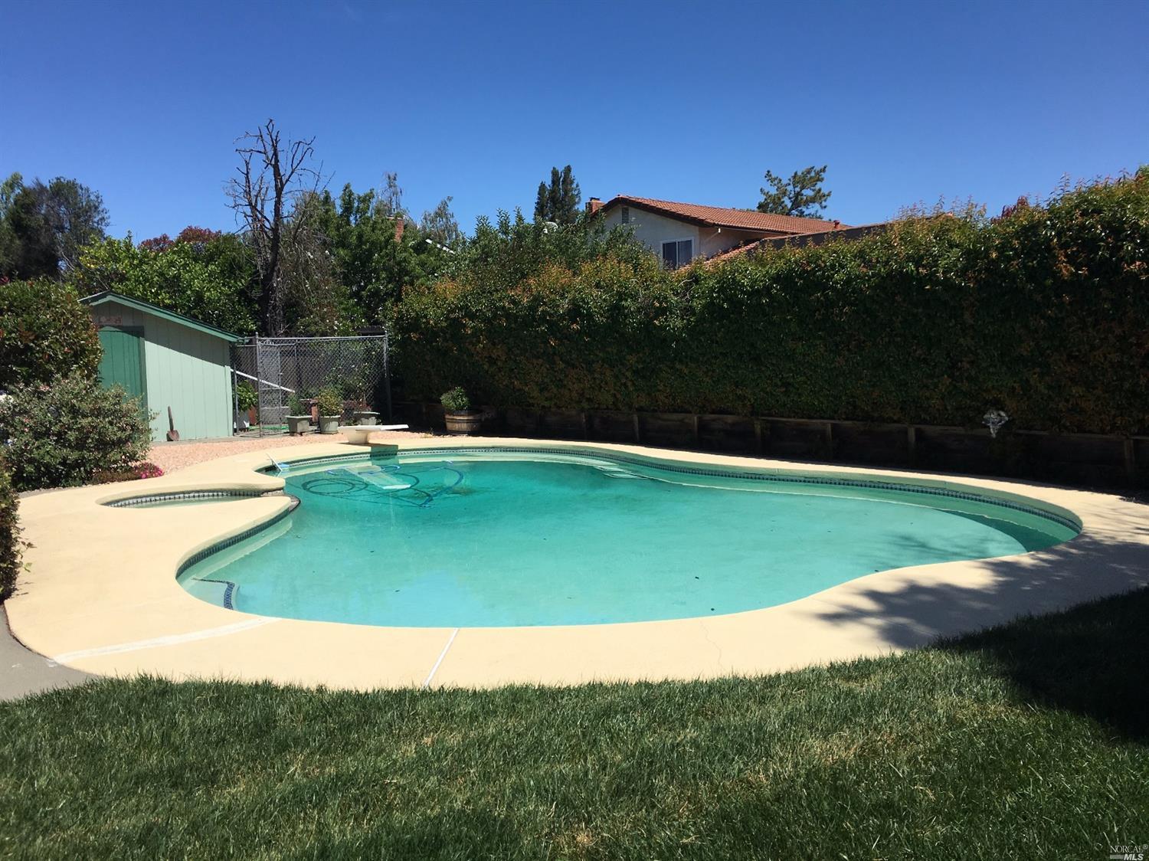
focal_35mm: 29
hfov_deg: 61.7
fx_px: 962
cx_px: 574
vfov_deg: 48.2
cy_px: 430
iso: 25
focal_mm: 4.15
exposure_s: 1/2849
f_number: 2.2
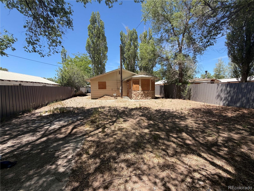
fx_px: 103
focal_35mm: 14
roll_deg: +1.4
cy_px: 96
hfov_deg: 102.1
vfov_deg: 85.7
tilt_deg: -4.6
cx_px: 127
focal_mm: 2.22
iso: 40
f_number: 2.2
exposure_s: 1/651
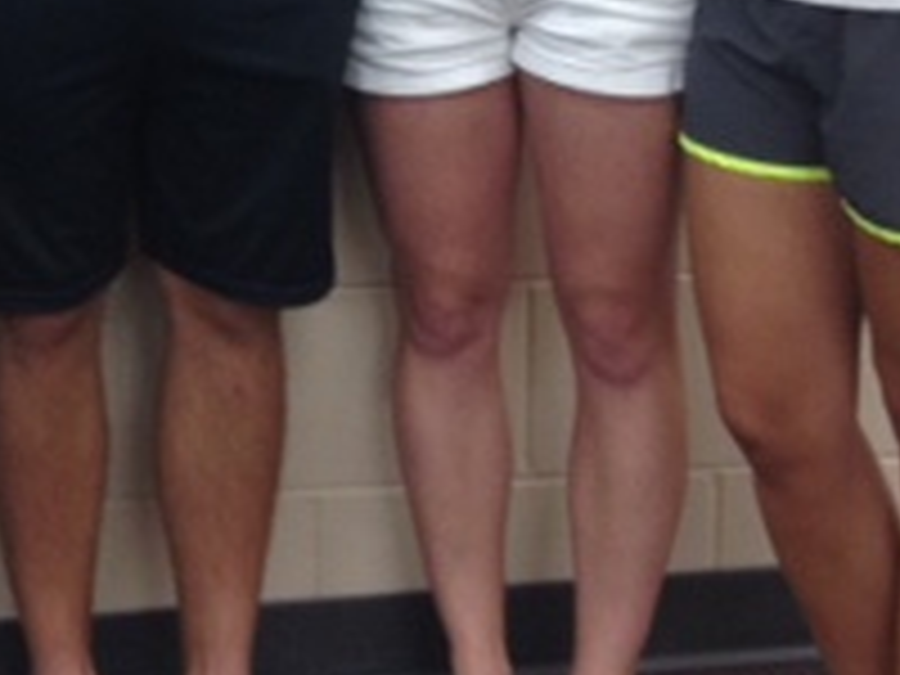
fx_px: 2912
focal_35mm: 112
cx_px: 126
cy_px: -378
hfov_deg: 17.4
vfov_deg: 12.5
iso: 100
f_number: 2.4
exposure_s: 1/20
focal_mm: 4.28
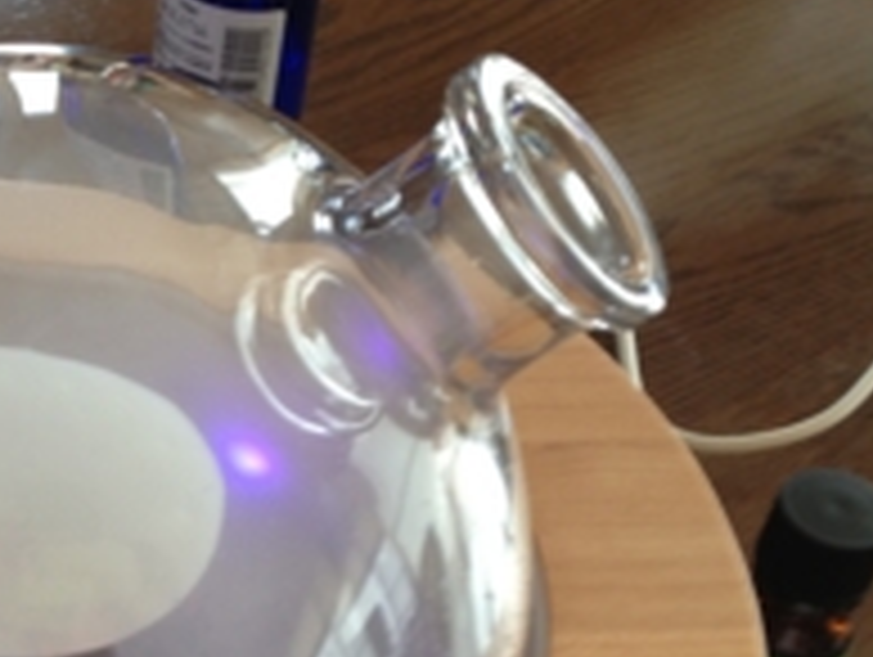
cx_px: 153
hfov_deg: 21.4
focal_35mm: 90
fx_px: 2273
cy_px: 502
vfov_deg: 16.4
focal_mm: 4.28
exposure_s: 1/24
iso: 50
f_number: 2.4
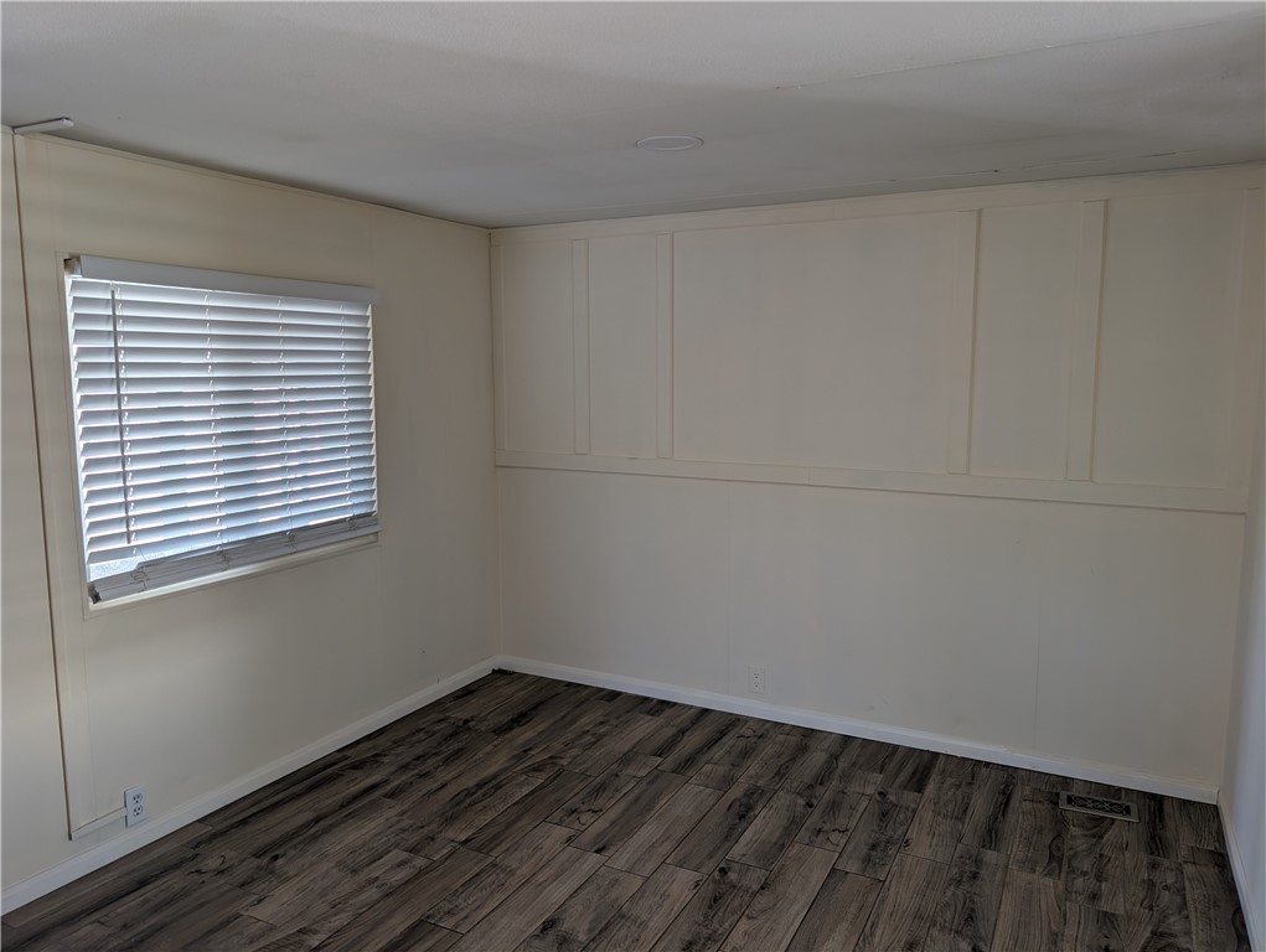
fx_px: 879
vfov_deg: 56.9
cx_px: 633
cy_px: 476
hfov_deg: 71.5
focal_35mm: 24
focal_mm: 6.9
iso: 49
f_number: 1.68
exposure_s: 1/37.6
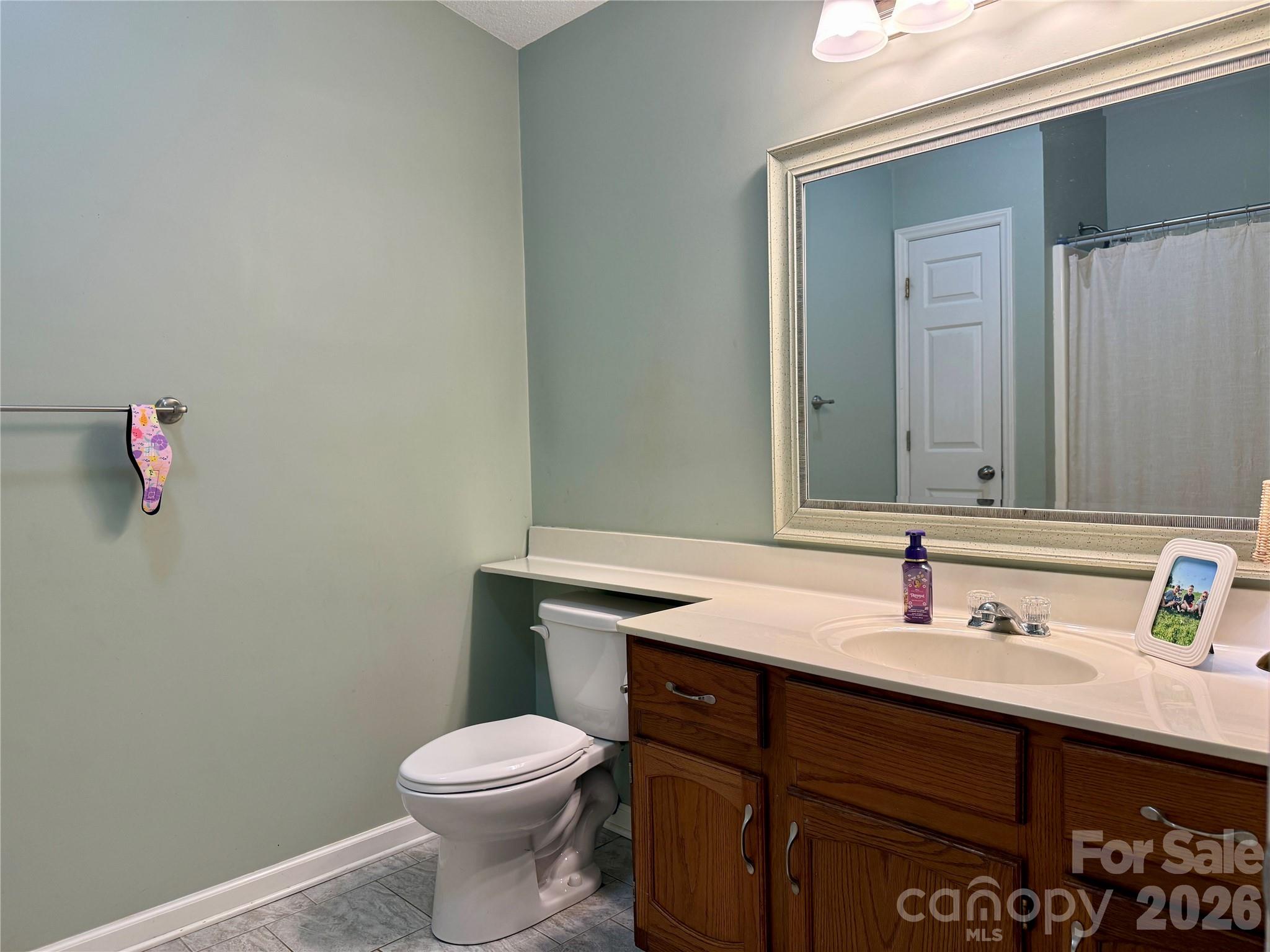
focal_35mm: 24
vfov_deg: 56.8
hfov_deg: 71.6
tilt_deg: -2.1
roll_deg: +0.9
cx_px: 635
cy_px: 476
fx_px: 881
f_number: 1.78
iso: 125
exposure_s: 1/120
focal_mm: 6.76
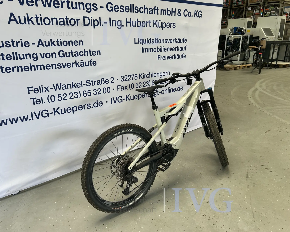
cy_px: 116
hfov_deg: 62.2
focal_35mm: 28
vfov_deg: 51.5
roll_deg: +0.7
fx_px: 240
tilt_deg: -18.1
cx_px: 137
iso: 64
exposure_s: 1/121
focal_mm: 5.7
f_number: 1.5
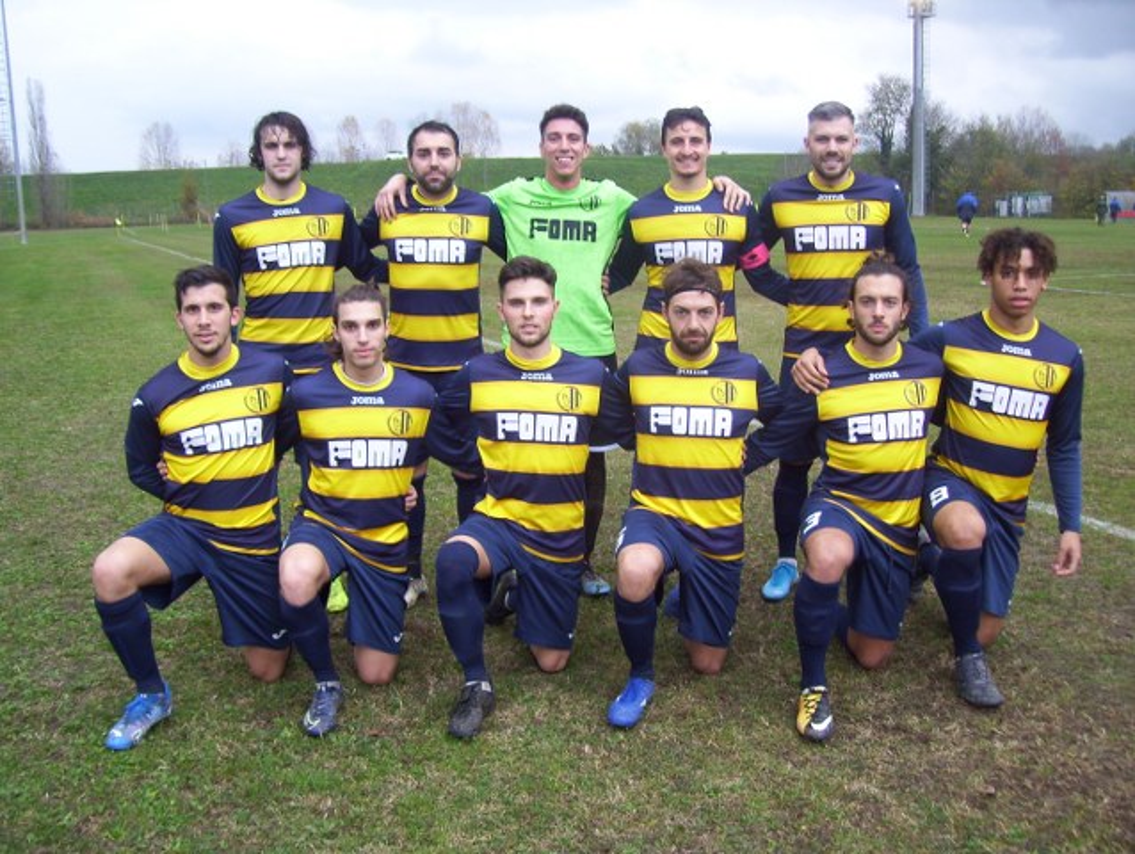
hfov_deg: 51.3
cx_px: 568
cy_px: 427
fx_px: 1182
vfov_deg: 39.7
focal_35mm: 36
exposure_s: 1/80
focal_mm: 6
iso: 80
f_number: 2.7
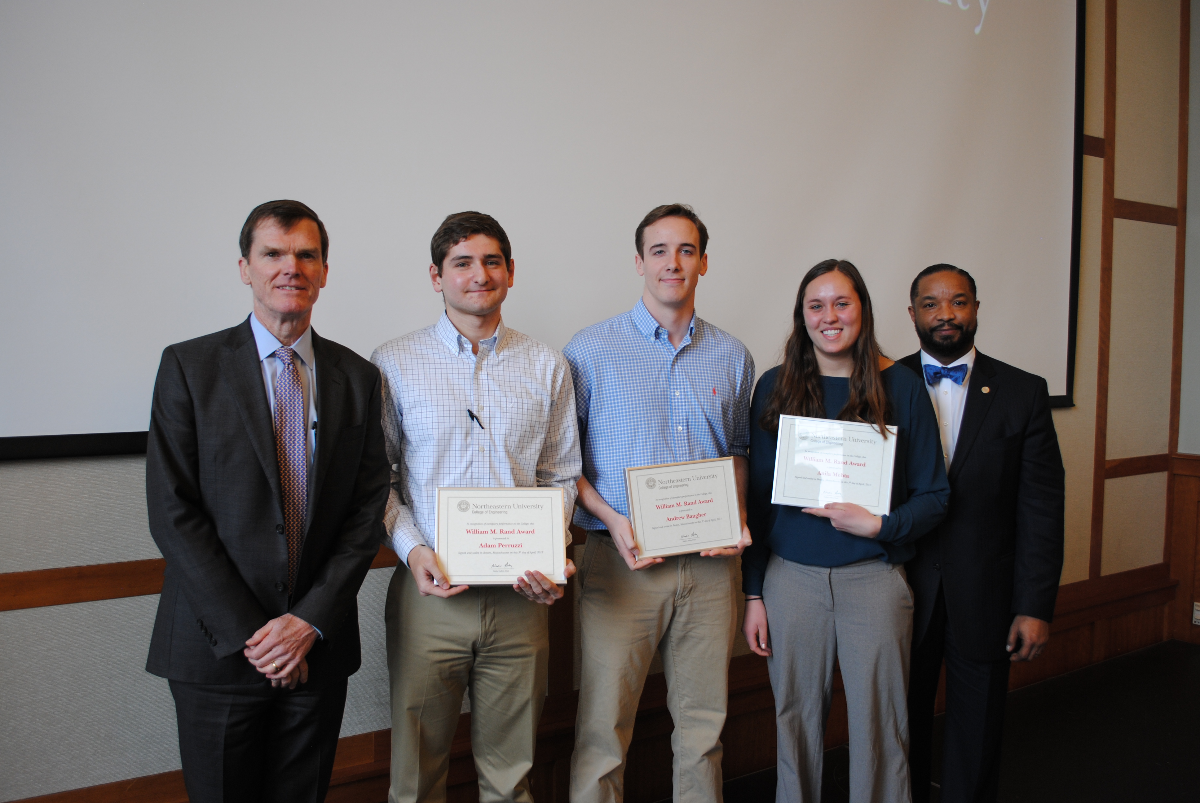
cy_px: 402
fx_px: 1101
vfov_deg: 40.1
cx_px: 600
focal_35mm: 33
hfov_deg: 57.2
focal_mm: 22
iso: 200
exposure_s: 1/40
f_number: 3.8
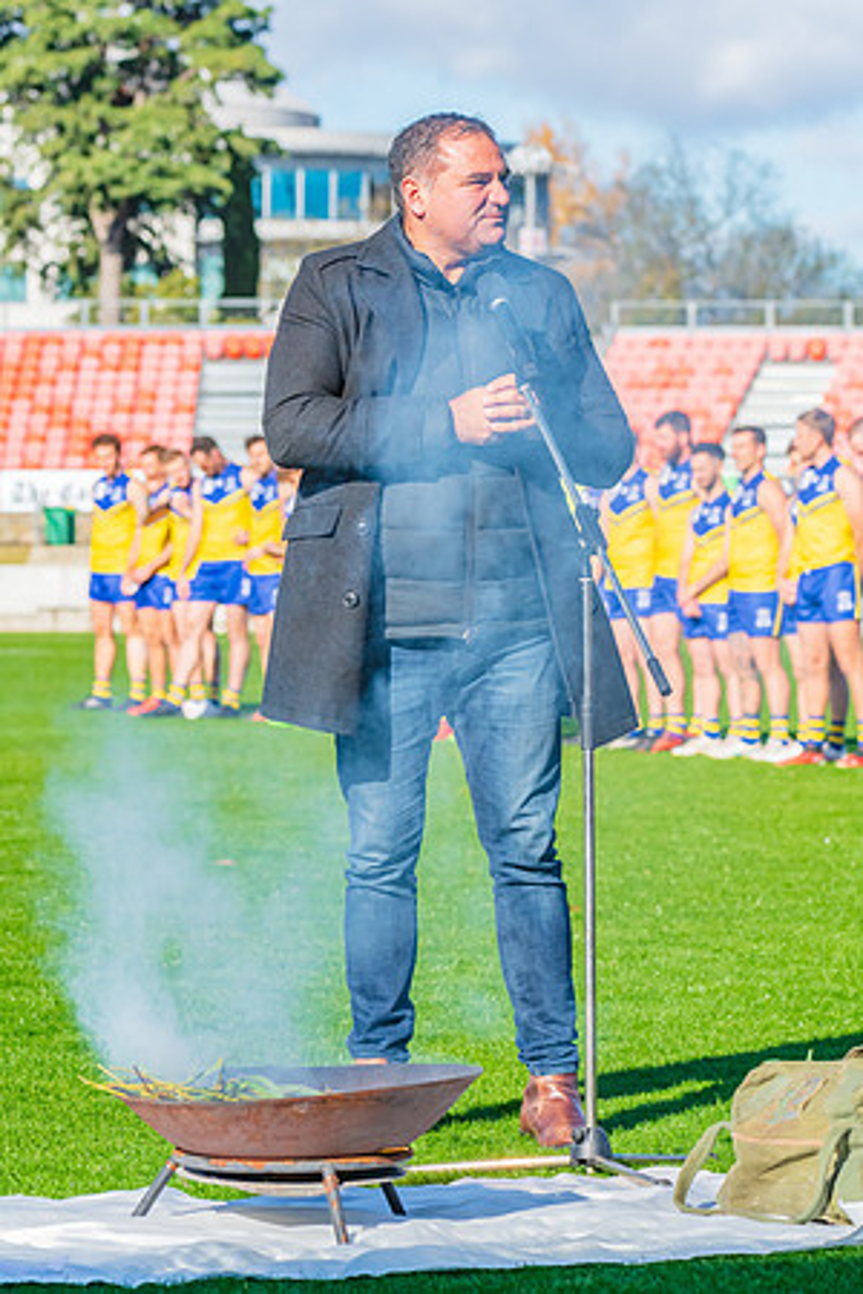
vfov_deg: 12.1
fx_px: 6112
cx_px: 432
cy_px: 647
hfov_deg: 8.1
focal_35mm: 170
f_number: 10
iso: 800
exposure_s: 1/1250
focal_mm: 170
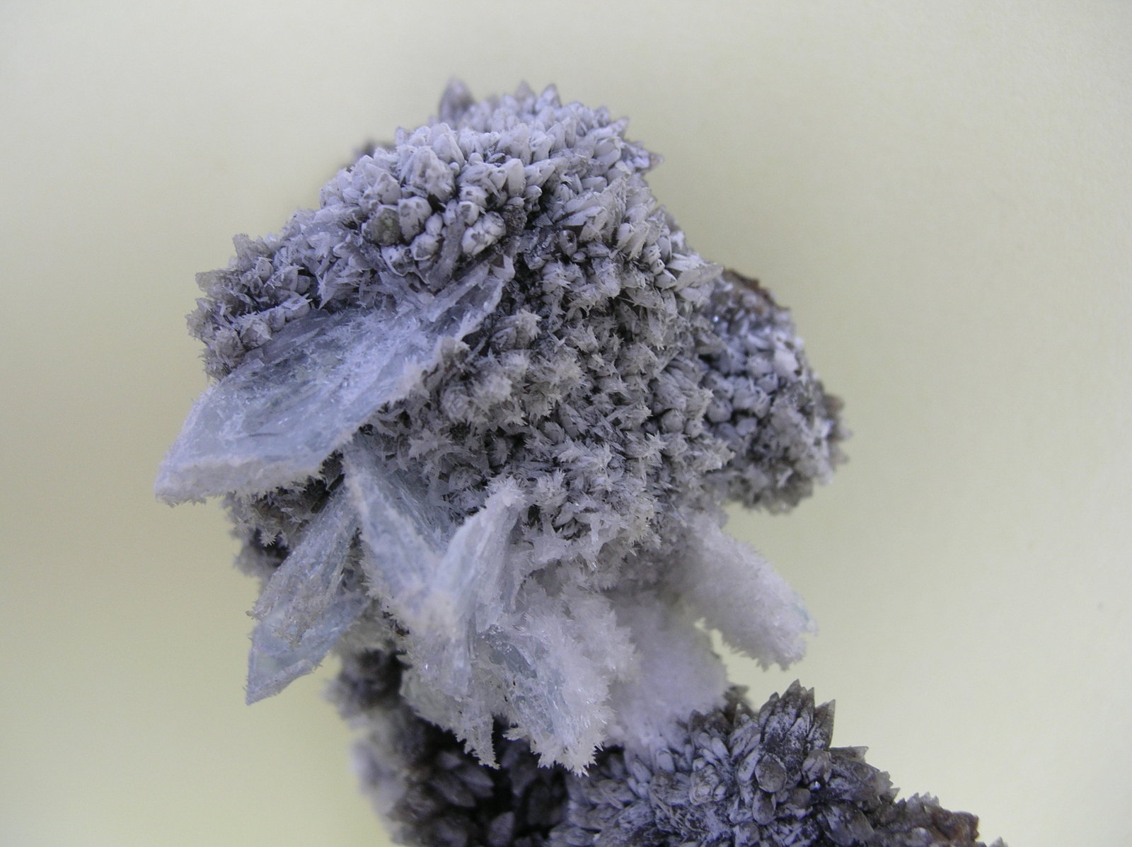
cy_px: 424
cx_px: 566
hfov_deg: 51.4
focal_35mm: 36
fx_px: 1176
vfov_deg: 39.6
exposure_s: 1/29.5
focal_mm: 6
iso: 50
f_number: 2.7
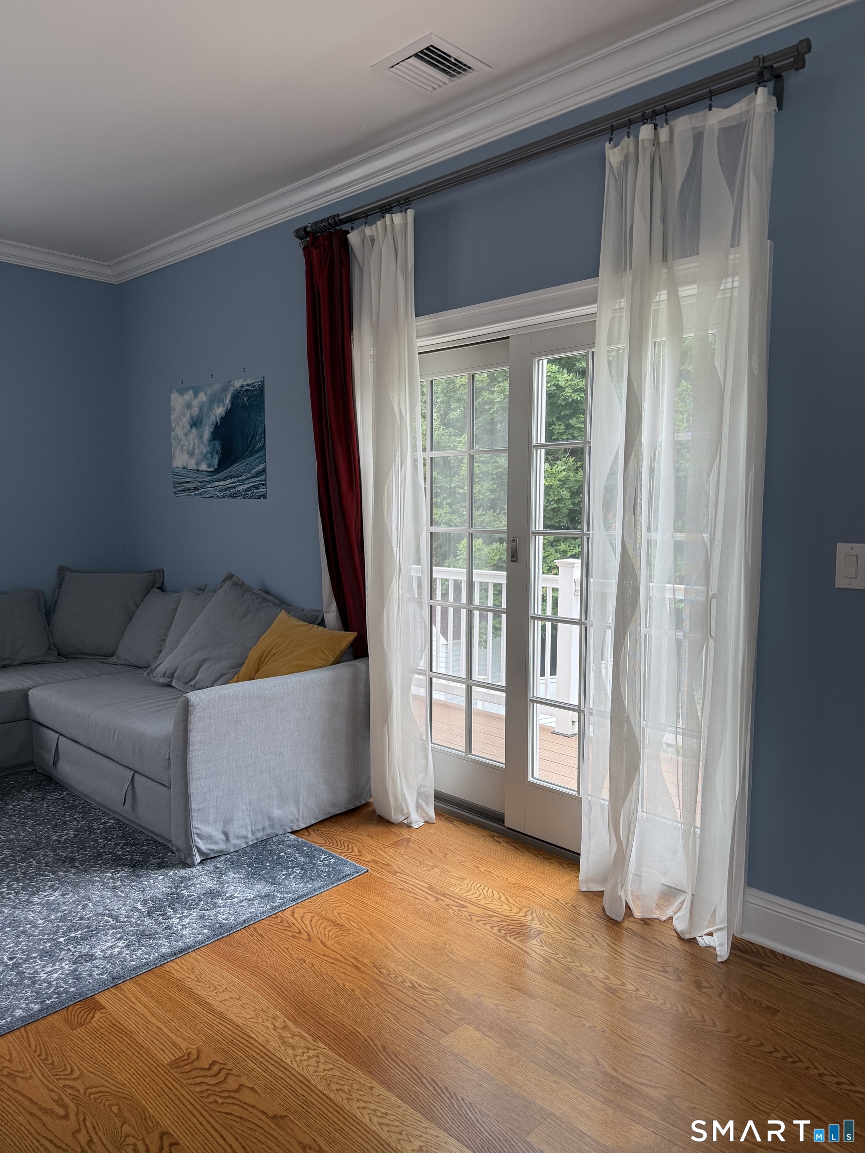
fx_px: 800
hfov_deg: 56.8
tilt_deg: -3.7
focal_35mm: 24
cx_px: 432
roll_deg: -1.8
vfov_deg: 71.6
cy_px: 576
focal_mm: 6.76
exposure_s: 1/121
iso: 100
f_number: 1.78
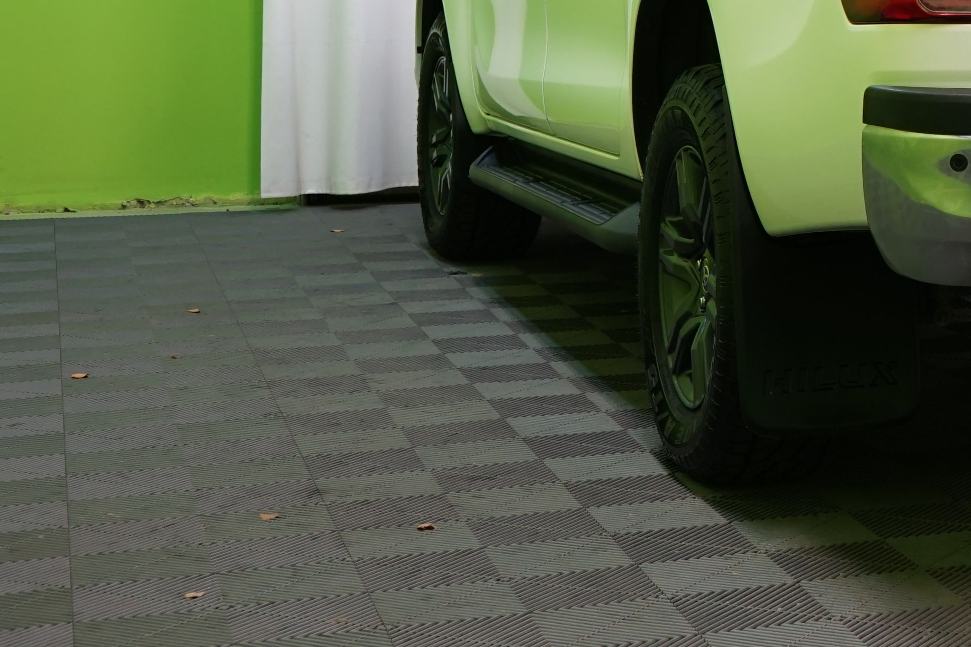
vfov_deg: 14.9
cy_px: -97
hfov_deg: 21.2
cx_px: 1174
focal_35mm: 89
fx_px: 2400
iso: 500
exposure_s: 1/50
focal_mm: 31
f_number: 5.6
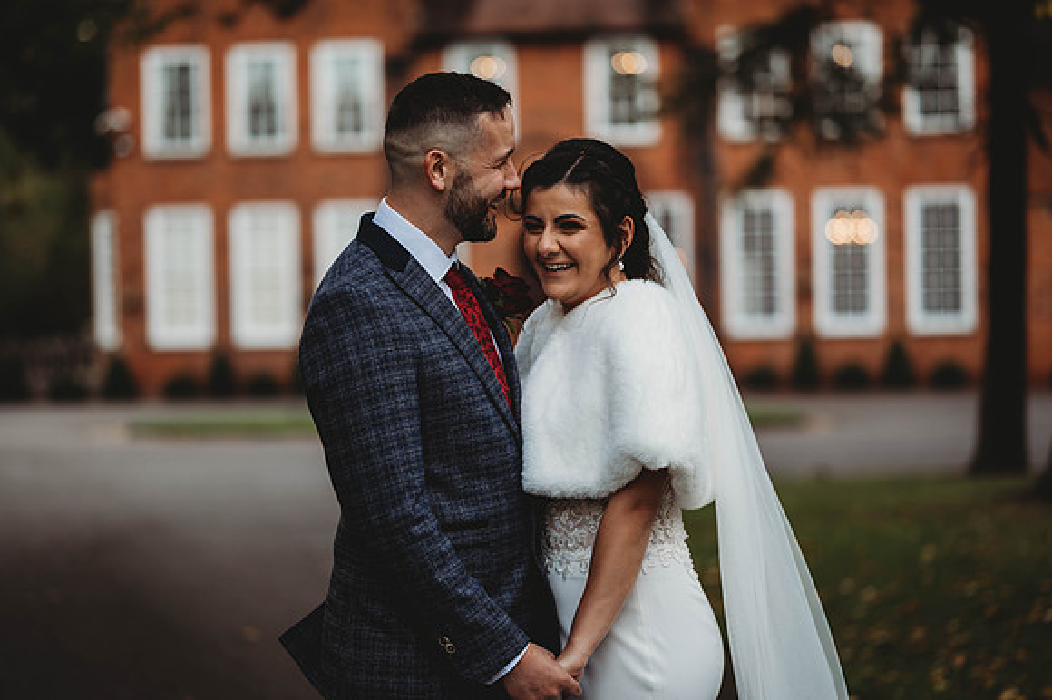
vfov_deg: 16.1
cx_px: 526
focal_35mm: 85
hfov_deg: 23.9
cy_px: 350
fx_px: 2482
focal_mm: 85
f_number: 1.8
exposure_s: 1/250
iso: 100
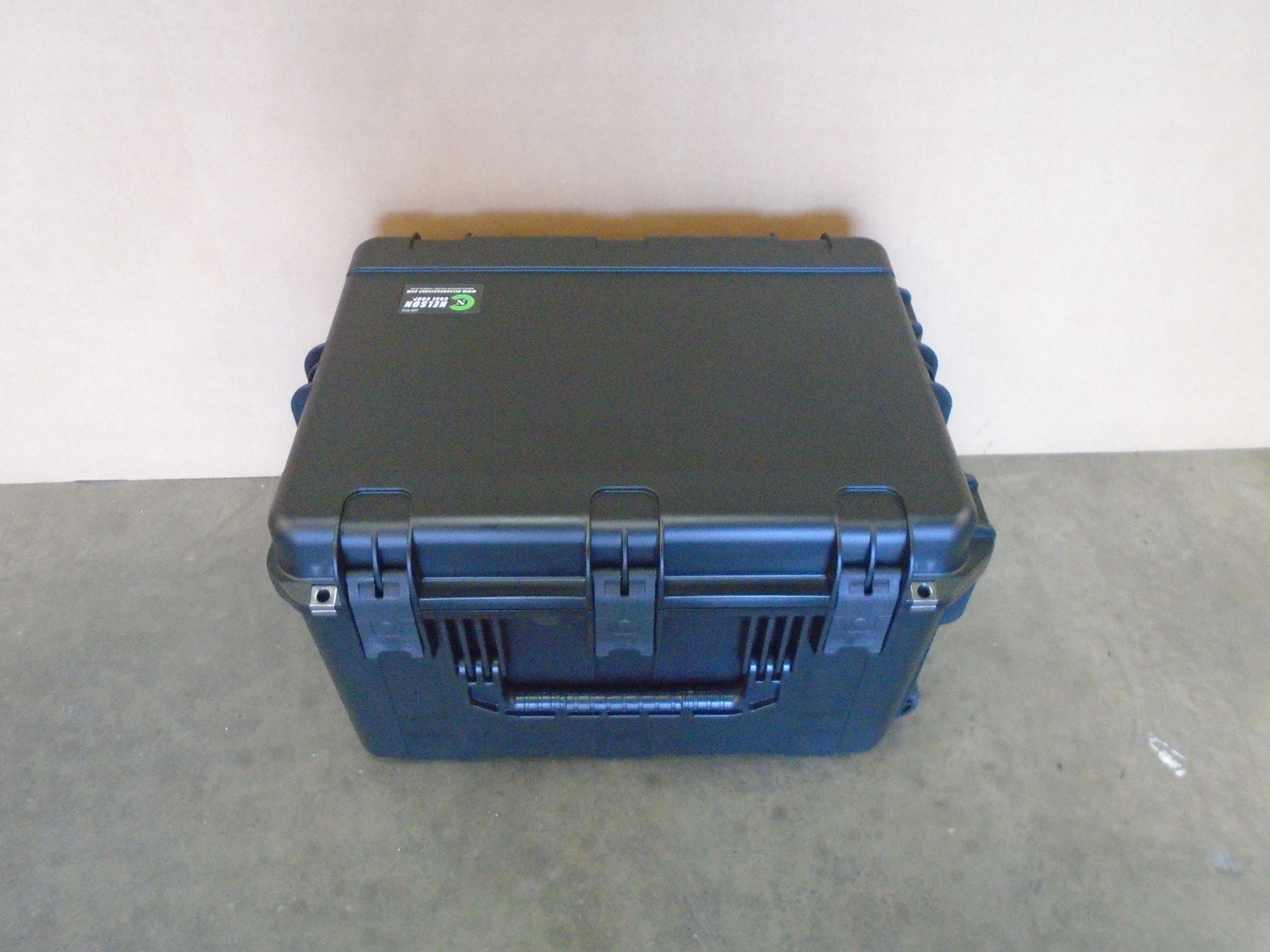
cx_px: 635
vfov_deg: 53.1
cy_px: 476
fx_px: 954
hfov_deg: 67.3
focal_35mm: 26
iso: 800
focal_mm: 4.6
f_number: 3.2
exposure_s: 1/25
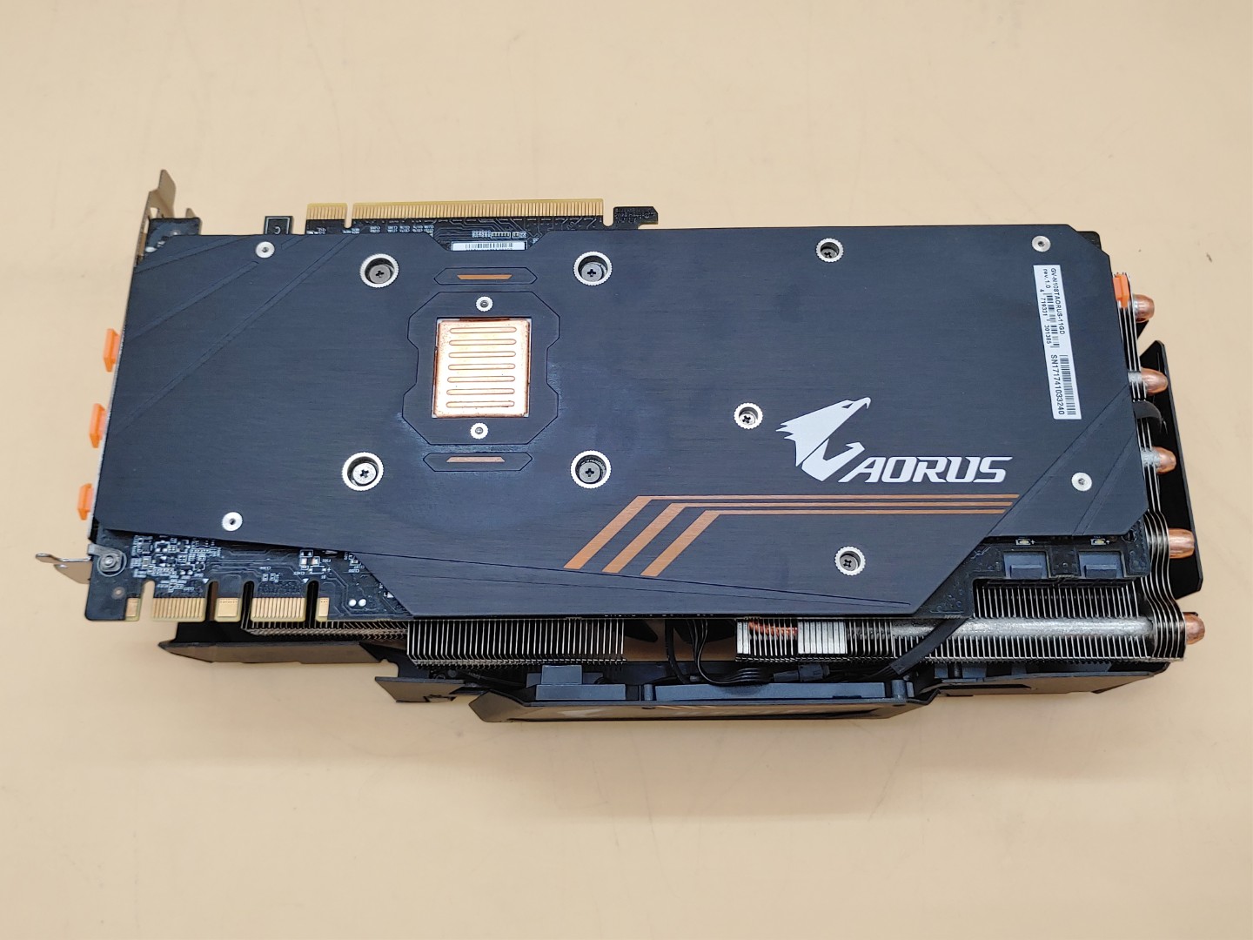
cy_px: 470
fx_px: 1122
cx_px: 626
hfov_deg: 58.4
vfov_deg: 45.4
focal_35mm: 31
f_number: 1.8
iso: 50
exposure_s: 1/112
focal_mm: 4.36
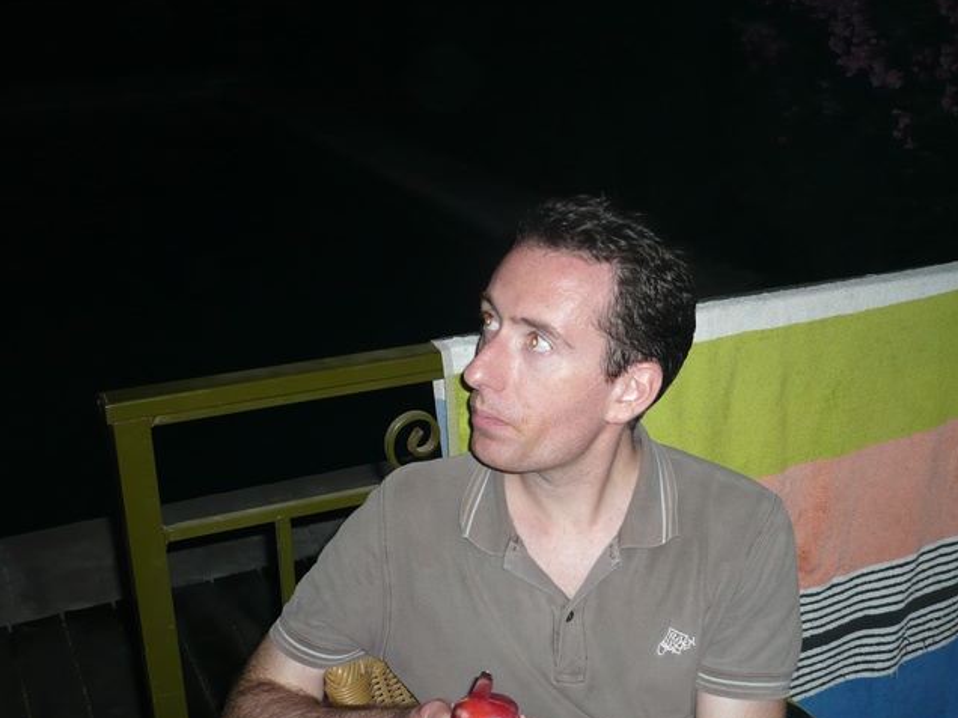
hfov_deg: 42.8
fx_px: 1218
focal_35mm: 44
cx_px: 551
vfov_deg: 32.7
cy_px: 444
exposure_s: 1/30
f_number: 2.8
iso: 125
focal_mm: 5.8
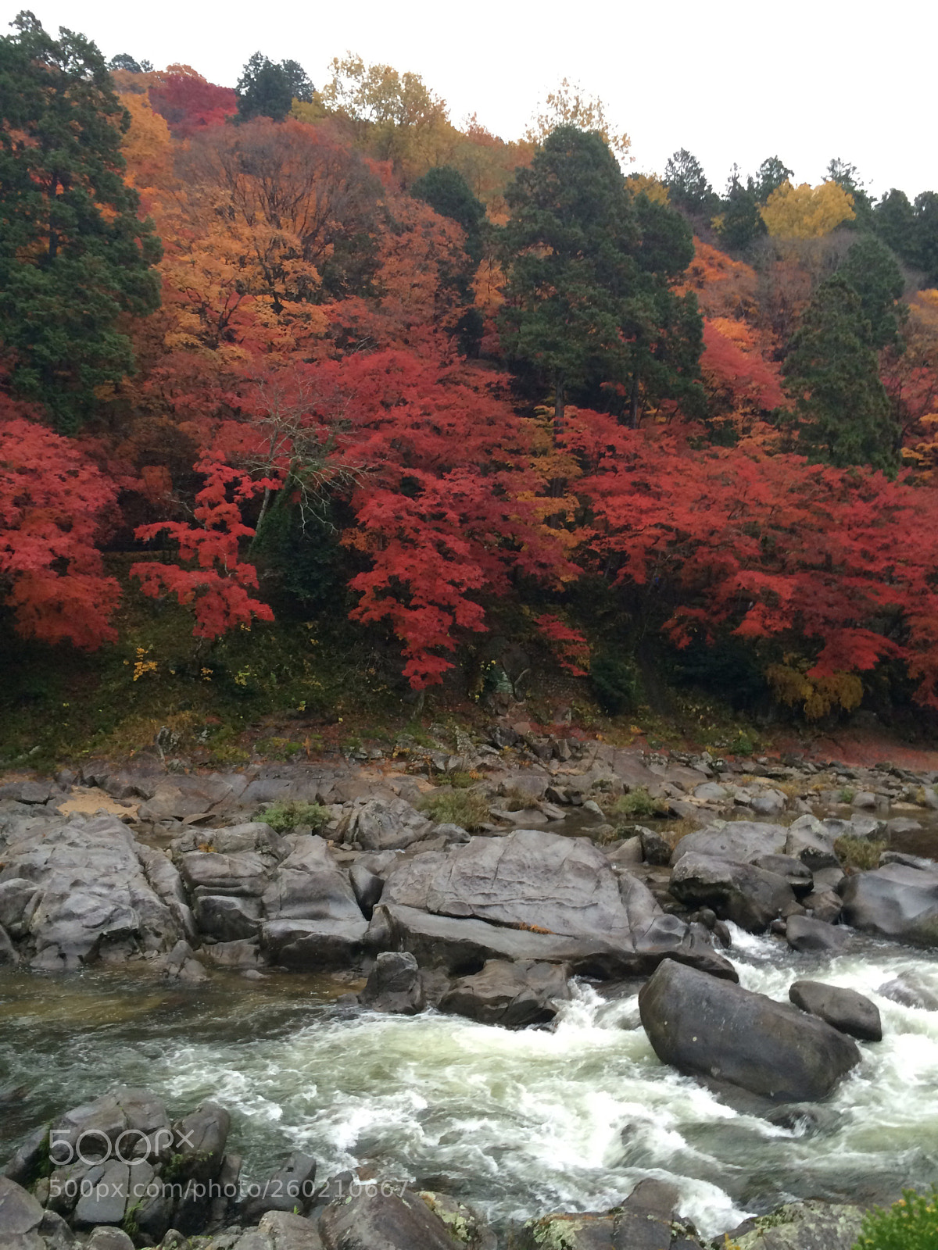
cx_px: 469
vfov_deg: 60.0
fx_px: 1084
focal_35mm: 30
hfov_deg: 46.8
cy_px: 625
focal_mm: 4.12
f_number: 2.2
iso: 80
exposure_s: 1/30
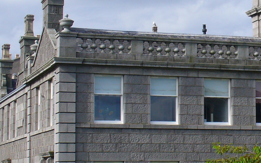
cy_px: 65
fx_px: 825
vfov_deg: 11.3
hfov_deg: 17.4
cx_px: 281
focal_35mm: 116
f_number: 5.8
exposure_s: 1/320
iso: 80
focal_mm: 7
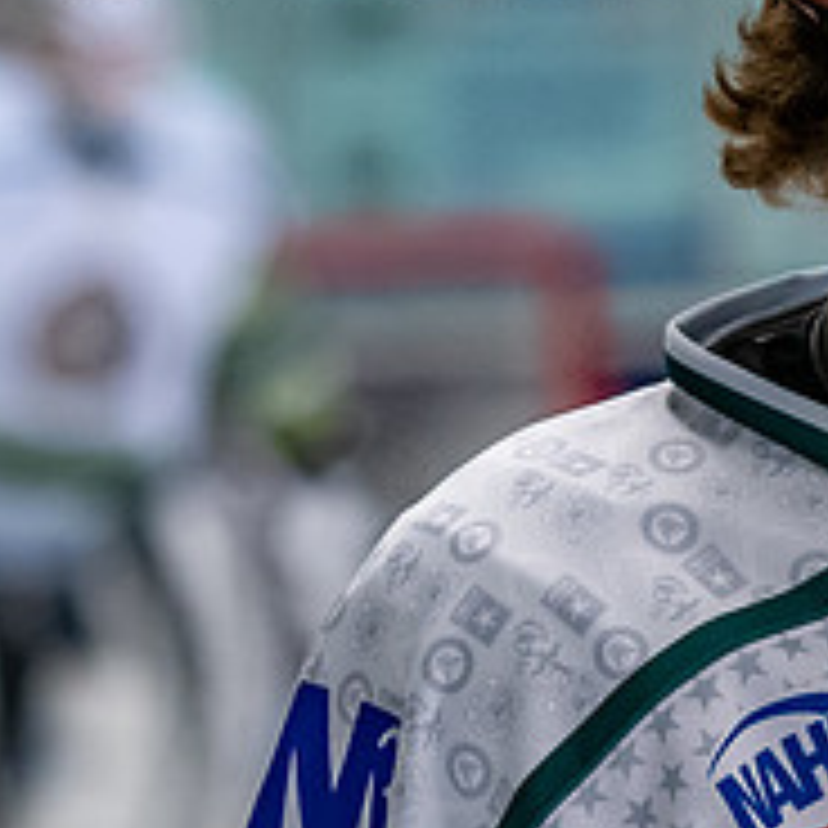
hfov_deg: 3.4
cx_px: 1058
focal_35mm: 513
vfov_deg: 3.4
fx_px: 13883
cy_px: 205
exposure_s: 1/800
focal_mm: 122
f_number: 3.2
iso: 2000
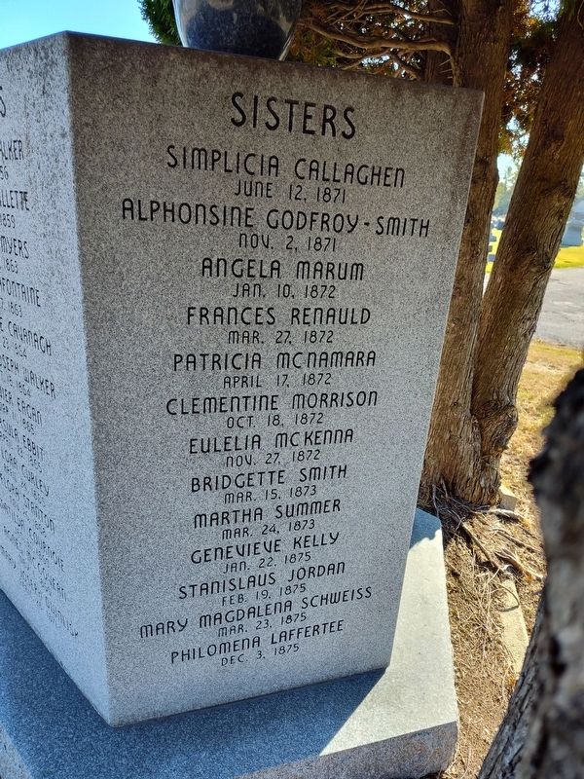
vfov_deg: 73.9
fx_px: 517
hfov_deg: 58.9
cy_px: 390
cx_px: 292
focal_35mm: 23
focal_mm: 5.56
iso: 100
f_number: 1.8
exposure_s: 1/260
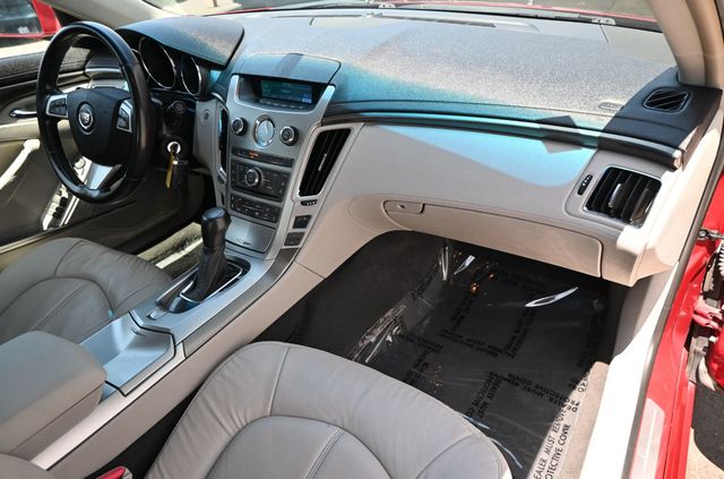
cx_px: 362
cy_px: 240
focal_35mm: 24
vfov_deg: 52.9
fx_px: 481
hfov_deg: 73.9
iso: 400
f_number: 4
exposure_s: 1/250
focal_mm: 16
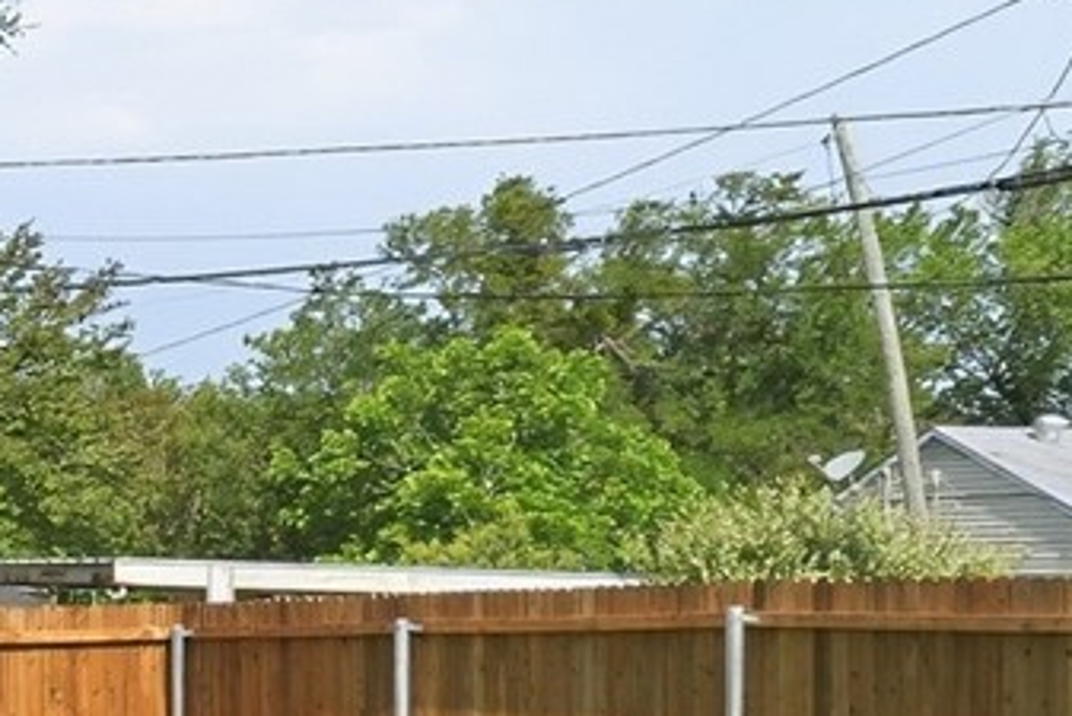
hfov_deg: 14.1
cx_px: -1466
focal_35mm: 103
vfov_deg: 13.1
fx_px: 3068
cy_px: 735
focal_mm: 16
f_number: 9
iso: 400
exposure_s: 1/400
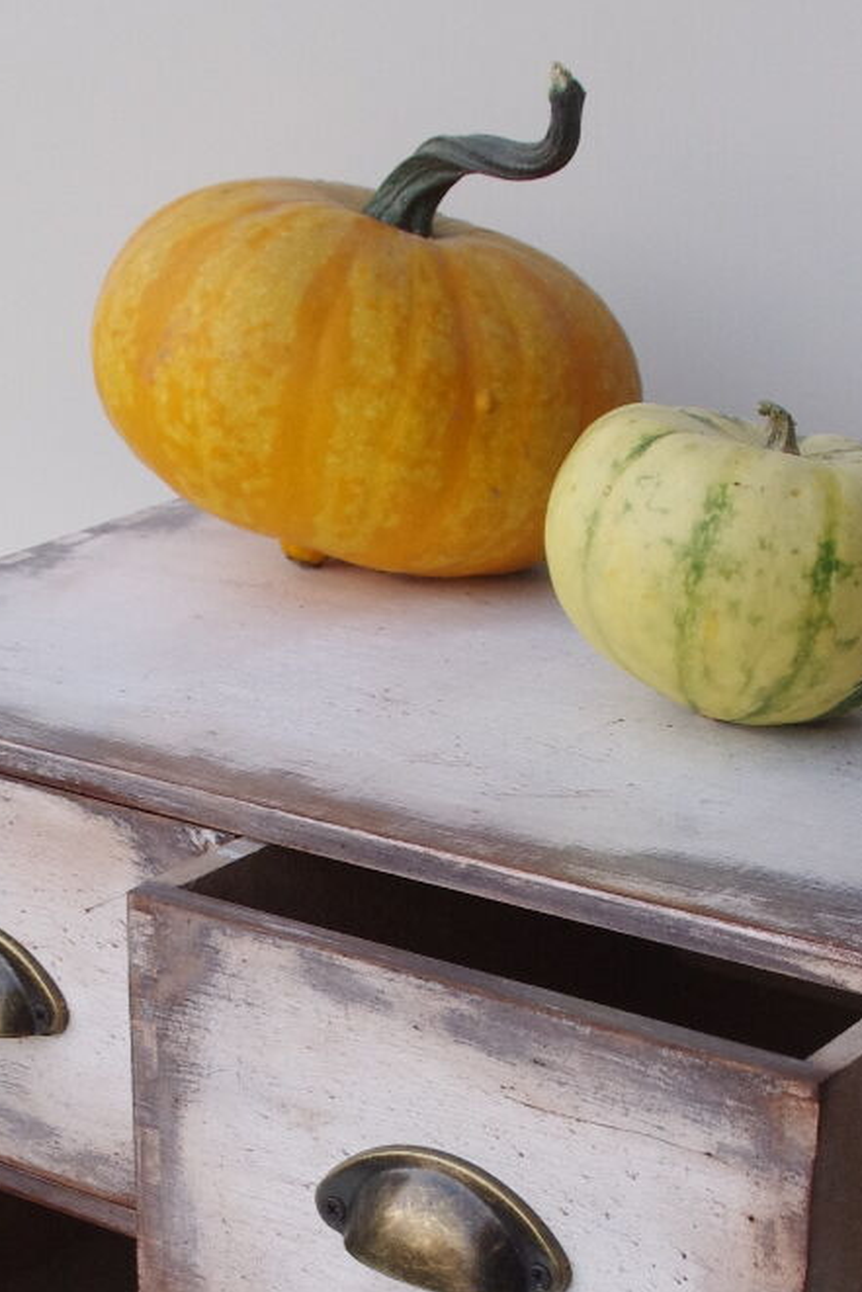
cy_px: 1140
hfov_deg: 16.9
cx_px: 375
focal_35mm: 81
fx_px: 2908
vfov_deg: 24.4
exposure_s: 1/200
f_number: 8
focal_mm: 21.25
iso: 800
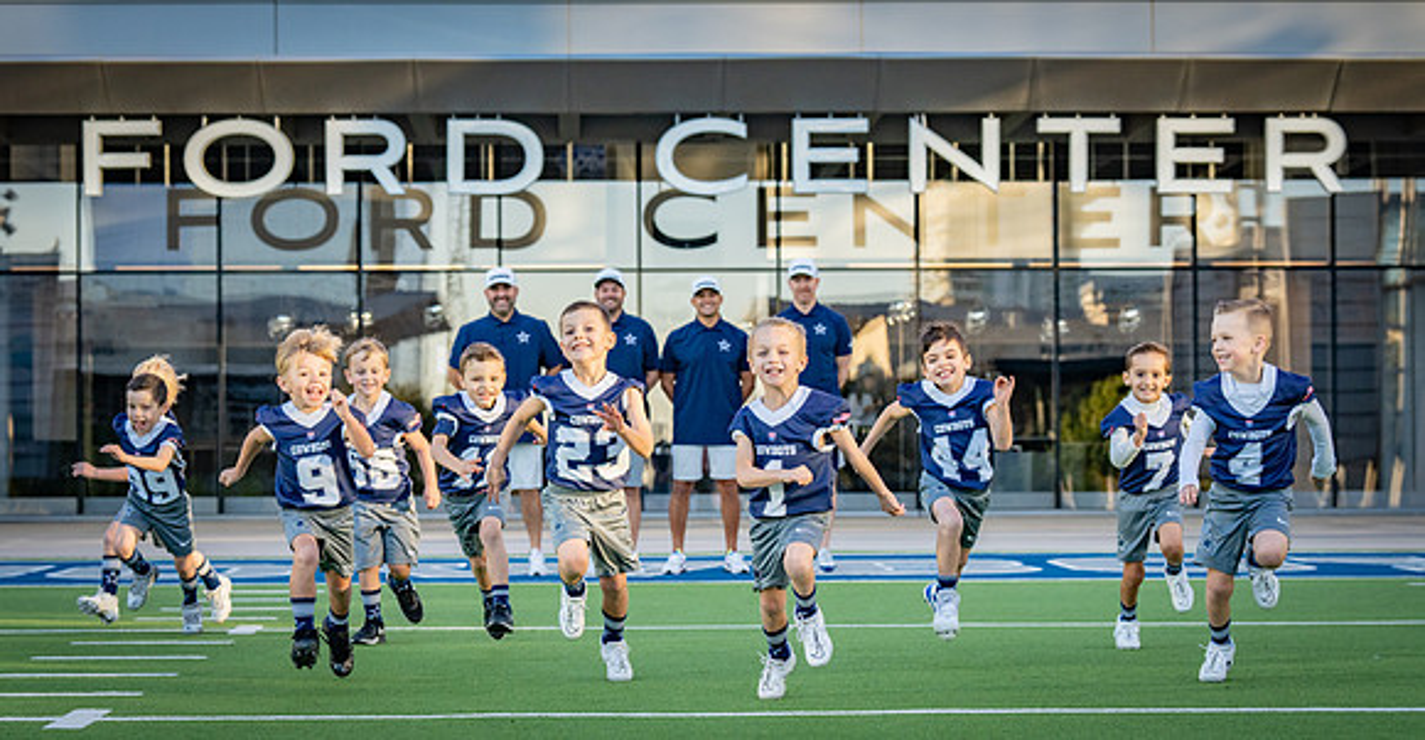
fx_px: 3201
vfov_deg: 13.2
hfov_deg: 25.1
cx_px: 657
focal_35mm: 86
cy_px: 478
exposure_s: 1/1250
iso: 1000
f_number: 4
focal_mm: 70
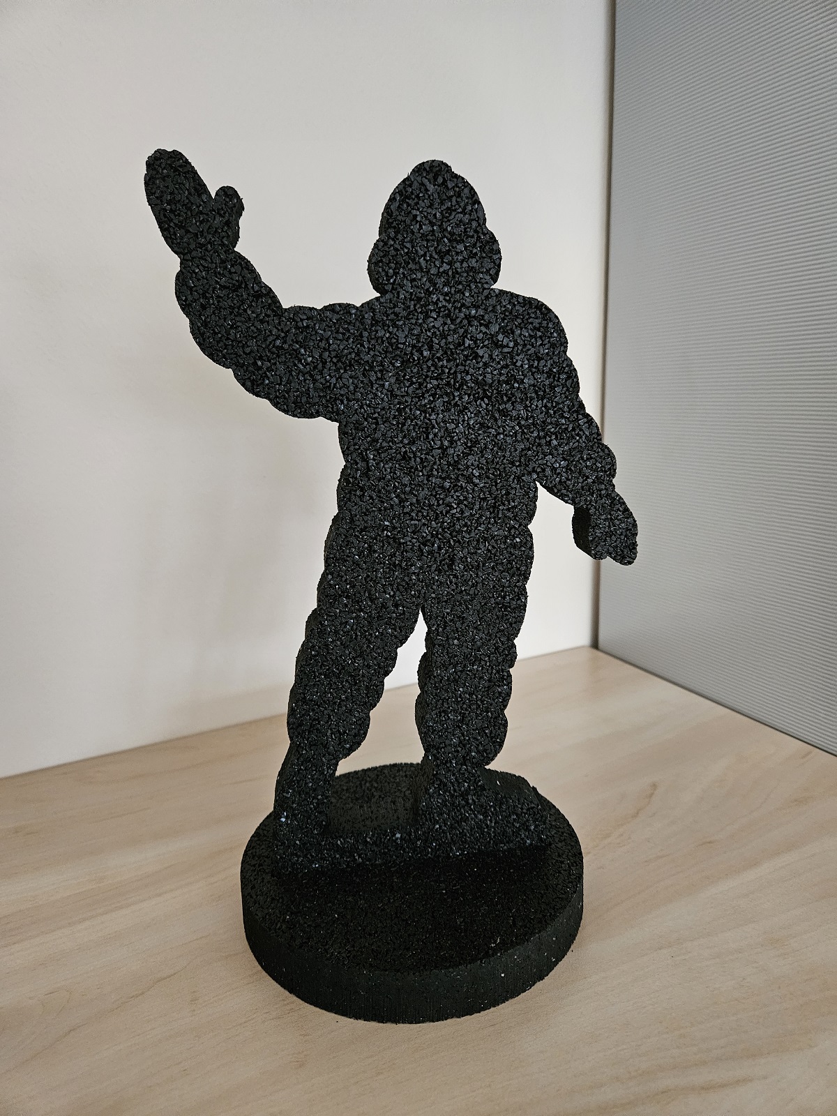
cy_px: 558
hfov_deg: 58.9
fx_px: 742
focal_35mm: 23
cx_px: 418
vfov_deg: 73.9
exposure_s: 1/33
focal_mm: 5.4
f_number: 1.8
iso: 640
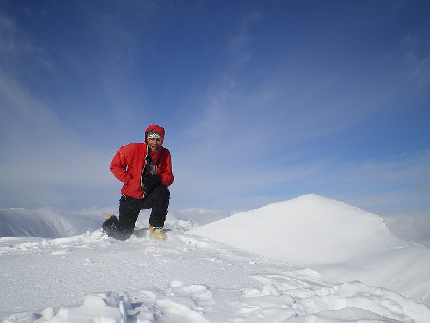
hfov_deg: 49.0
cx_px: 215
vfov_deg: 37.7
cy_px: 162
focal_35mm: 38
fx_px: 472
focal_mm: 6.3
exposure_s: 1/1000
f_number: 4.6
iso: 64
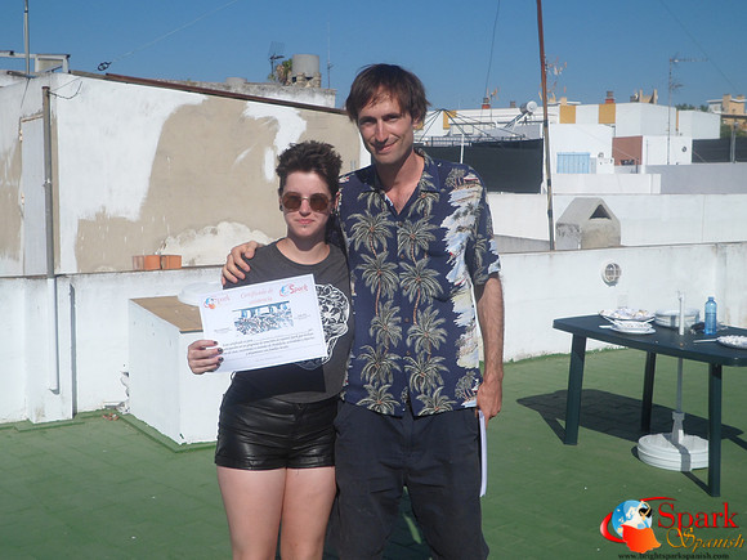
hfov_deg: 44.8
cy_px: 280
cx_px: 374
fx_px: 906
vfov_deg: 34.3
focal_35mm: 42
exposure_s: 1/1500
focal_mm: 7.8
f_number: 4.2
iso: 80
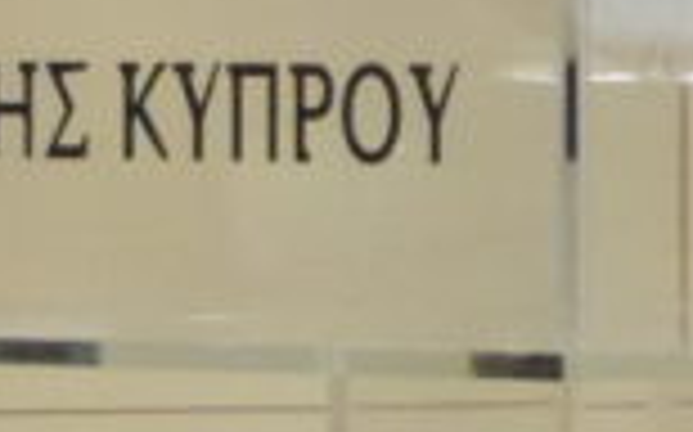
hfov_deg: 2.2
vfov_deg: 1.4
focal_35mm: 952
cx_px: 1413
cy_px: -396
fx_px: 17967
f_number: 4.3
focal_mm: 24
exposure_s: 1/30
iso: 800
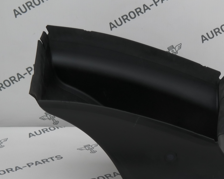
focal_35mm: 94
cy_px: 129
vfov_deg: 16.3
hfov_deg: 19.9
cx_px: 210
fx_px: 623
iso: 200
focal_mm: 25
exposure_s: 1/100
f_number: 4
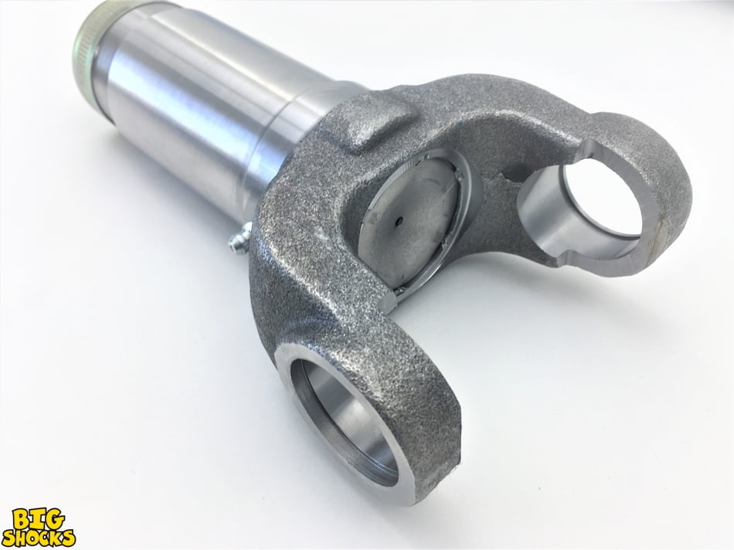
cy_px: 275
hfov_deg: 61.7
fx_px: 615
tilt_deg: -45.6
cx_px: 367
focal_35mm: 29
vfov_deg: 48.2
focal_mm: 4.15
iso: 25
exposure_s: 1/120
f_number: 2.2
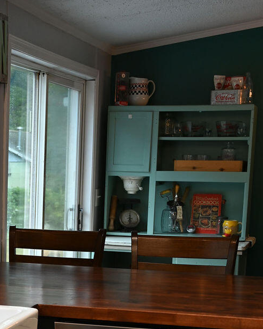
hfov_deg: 18.4
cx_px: 2
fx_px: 790
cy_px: 323
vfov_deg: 22.7
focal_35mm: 81
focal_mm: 34.5
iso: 400
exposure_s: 1/125
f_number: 4
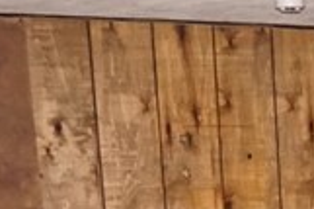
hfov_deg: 11.8
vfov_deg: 7.7
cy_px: 543
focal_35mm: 162
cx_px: 542
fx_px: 1412
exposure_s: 1/60
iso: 3200
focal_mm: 16
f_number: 3.5
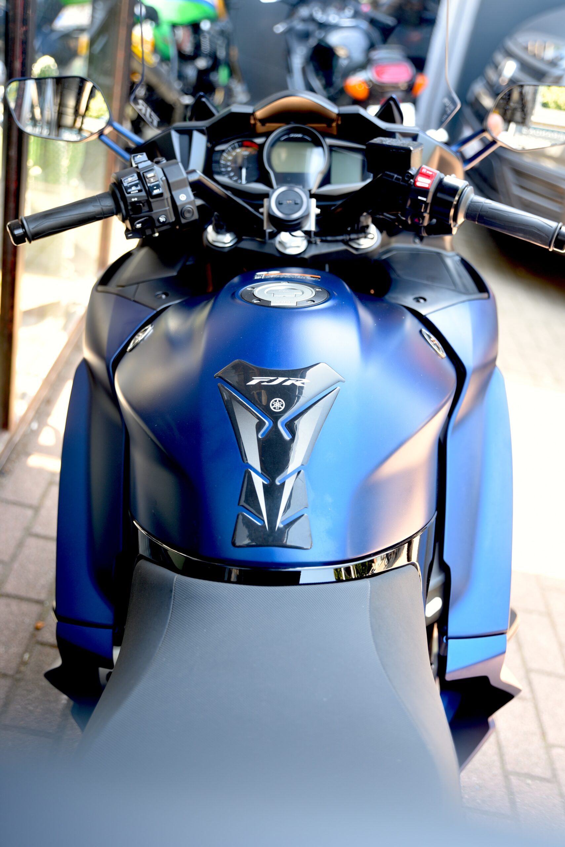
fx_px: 941
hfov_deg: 33.4
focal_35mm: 40
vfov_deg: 48.4
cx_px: 282
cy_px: 424
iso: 100
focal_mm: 40
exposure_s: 1/40
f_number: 2.8
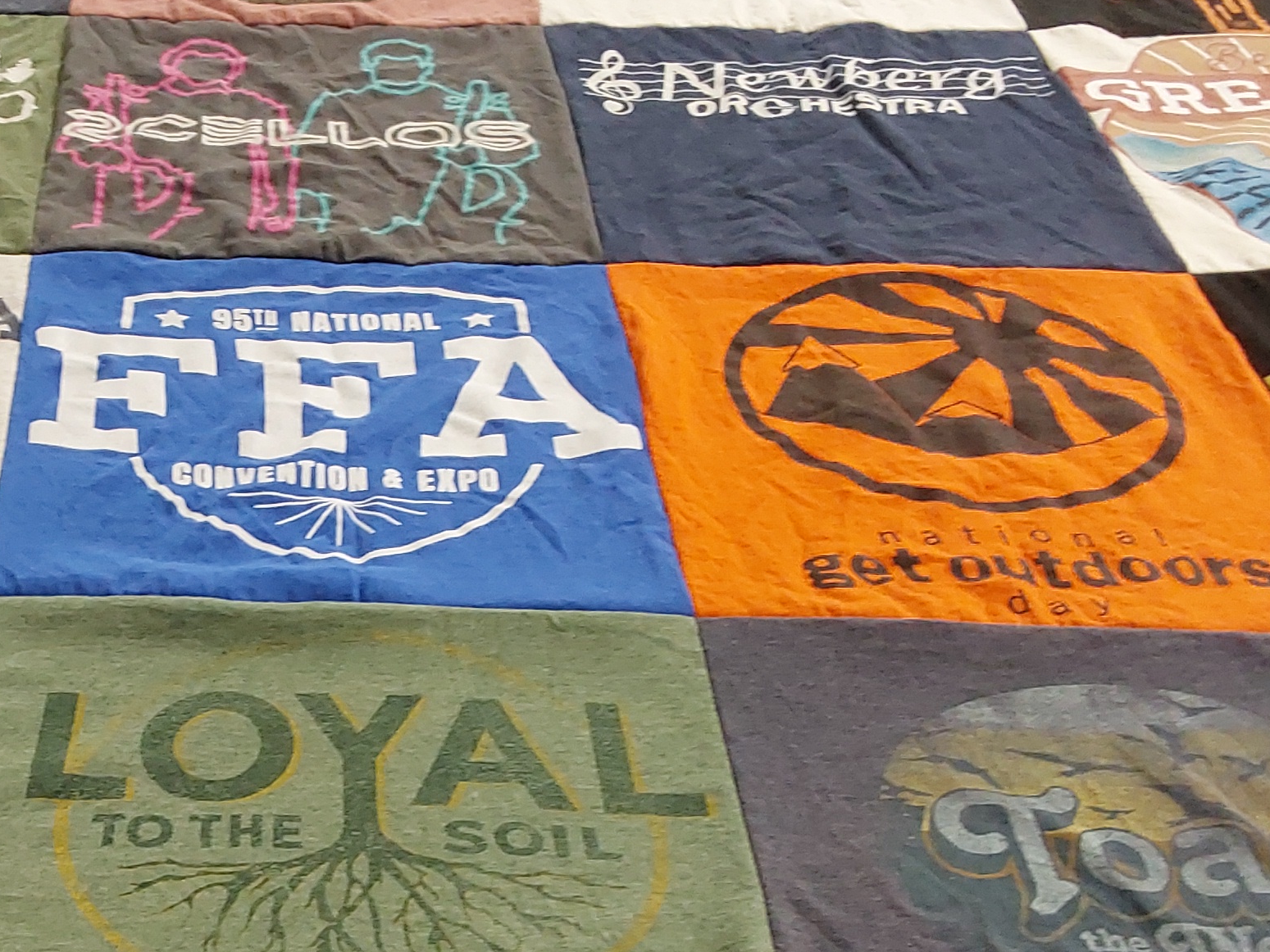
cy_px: 723
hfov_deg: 31.3
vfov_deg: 24.5
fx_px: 2165
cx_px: 149
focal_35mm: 59
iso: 125
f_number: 1.9
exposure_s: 1/50
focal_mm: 2.91
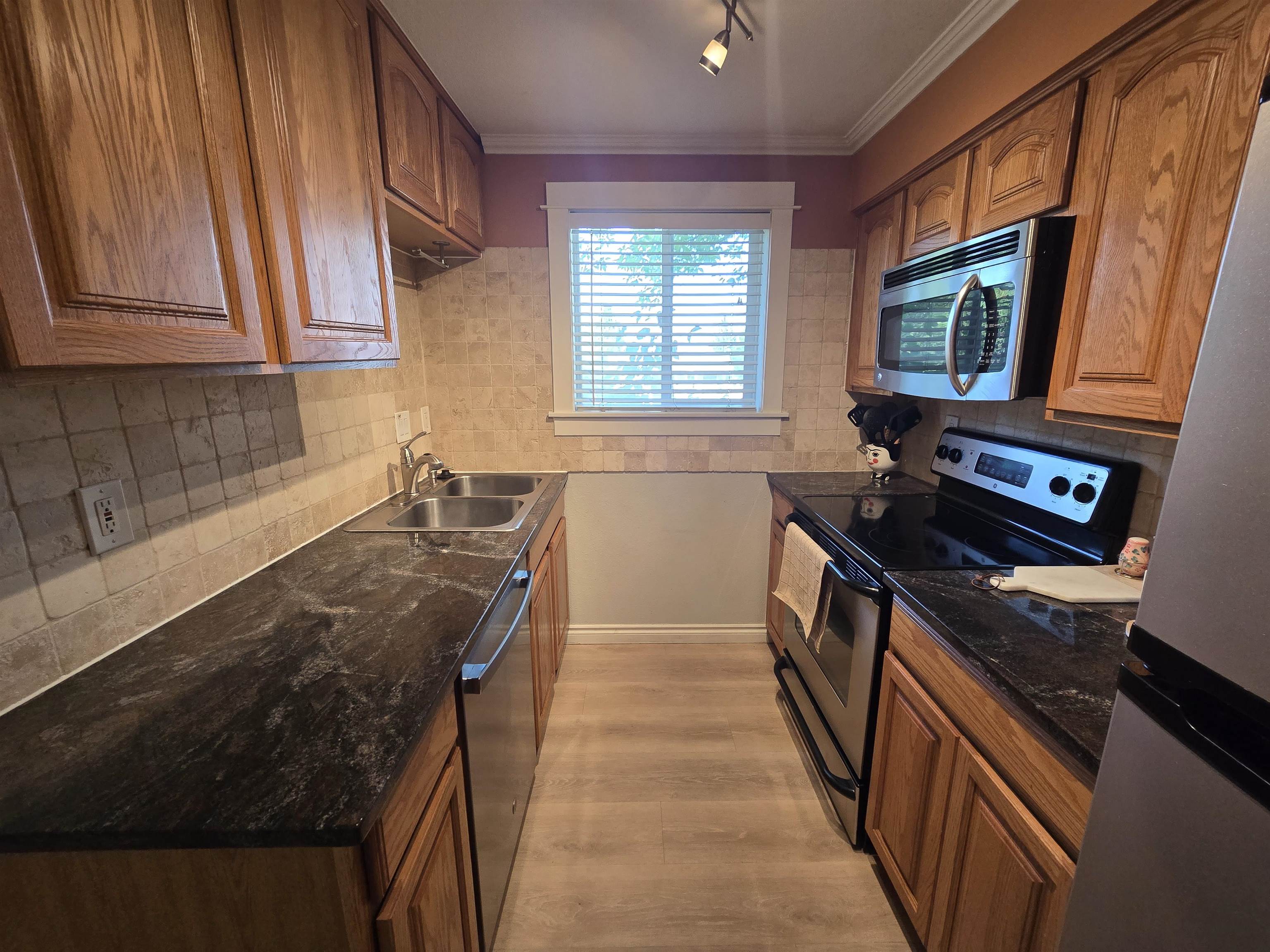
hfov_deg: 106.2
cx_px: 635
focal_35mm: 13
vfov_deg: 89.9
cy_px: 476
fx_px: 477
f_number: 2.2
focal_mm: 2.2
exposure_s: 1/60
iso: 160
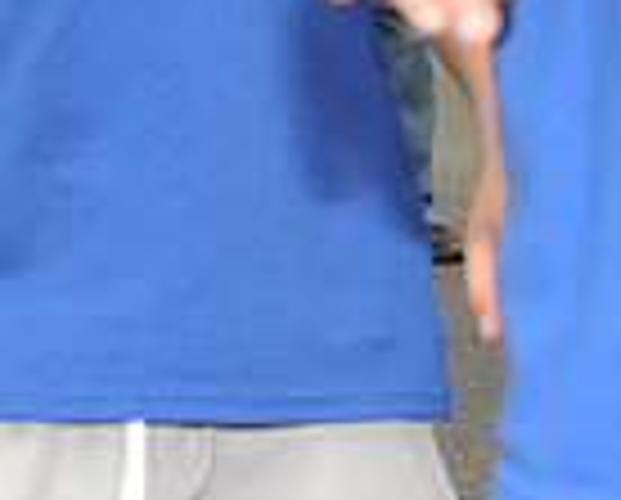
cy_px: -113
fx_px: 5065
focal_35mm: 275
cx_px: -639
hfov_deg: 6.8
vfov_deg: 5.6
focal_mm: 70
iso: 400
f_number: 8
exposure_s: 1/250
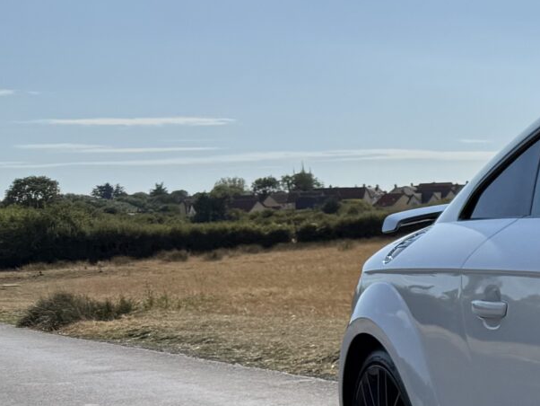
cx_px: 1104
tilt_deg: -8.2
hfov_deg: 15.2
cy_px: 472
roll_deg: +2.3
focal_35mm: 102
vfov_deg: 14.1
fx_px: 1592
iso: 100
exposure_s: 1/11905
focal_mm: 6.76
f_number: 1.78
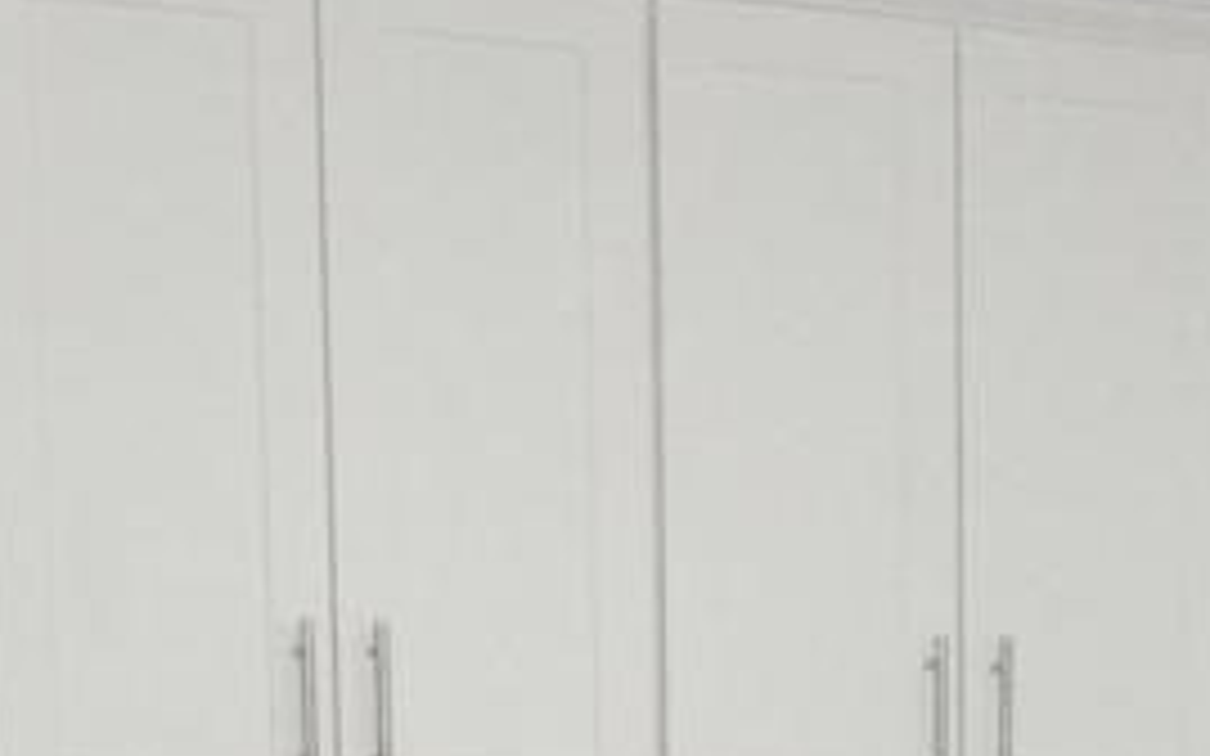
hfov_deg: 16.9
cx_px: 1313
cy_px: 1390
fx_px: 3956
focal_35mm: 120
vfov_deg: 10.2
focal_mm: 22
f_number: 13
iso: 6400
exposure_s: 1/160
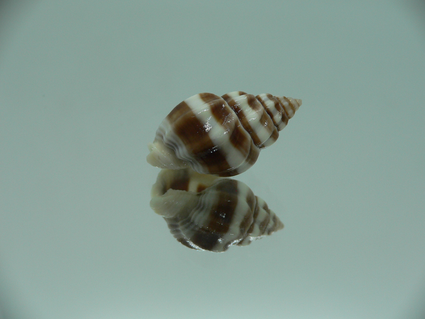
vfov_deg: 40.7
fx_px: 430
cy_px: 160
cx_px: 212
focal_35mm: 35
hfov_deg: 52.6
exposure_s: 1/60
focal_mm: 4.6
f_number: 2.8
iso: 80
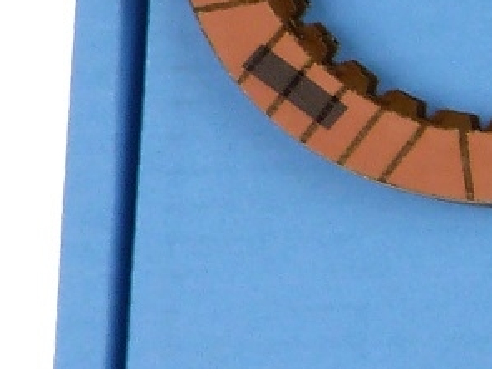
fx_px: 3070
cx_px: 1513
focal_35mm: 216
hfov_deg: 7.8
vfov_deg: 6.9
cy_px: 376
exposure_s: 1/80
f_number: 3
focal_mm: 5.6
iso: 100
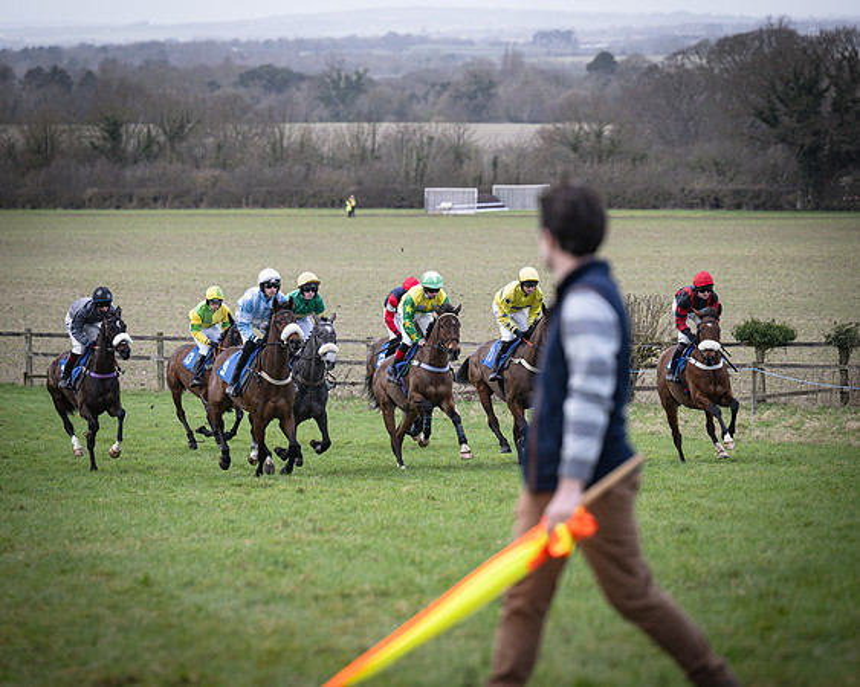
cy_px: 251
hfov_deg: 10.3
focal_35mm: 187
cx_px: 351
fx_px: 4757
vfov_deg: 8.3
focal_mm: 130
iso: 400
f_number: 3.2
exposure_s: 1/2000
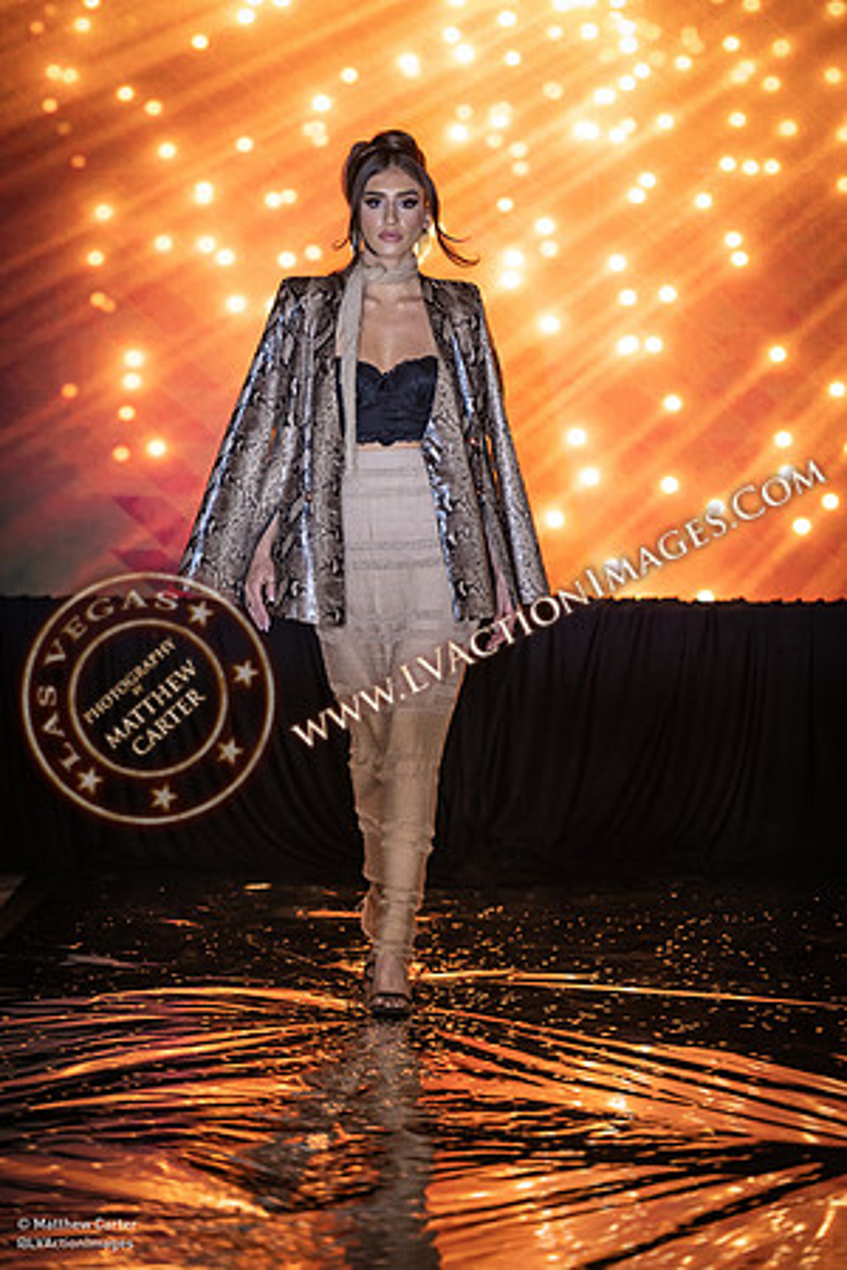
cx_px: 424
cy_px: 635
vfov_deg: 10.3
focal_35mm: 200
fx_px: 7058
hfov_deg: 6.9
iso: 1600
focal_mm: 200
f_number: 2.8
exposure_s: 1/250
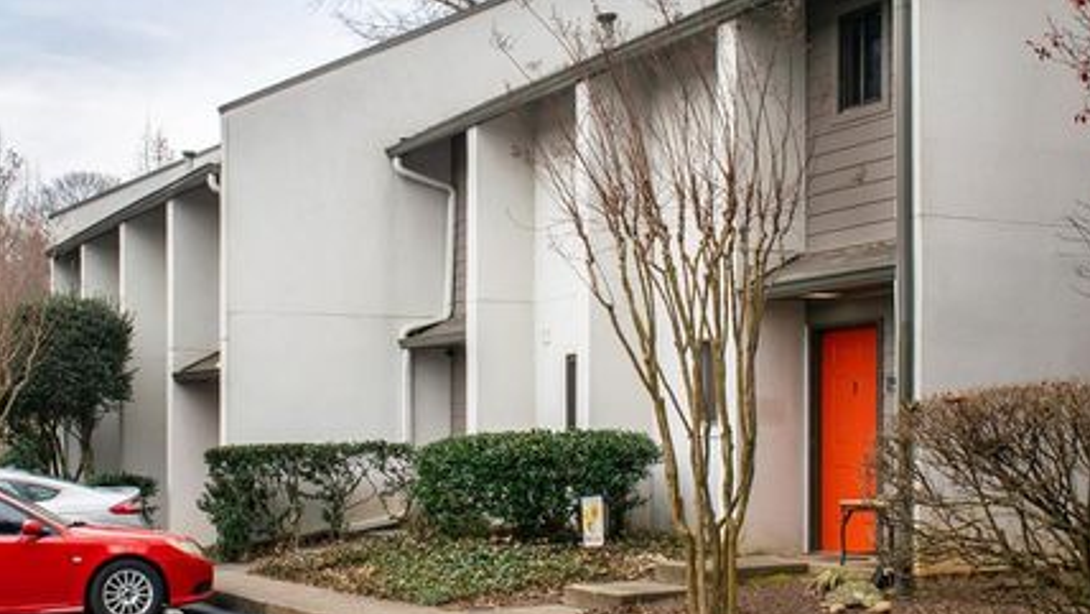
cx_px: 494
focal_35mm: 55
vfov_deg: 21.8
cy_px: 256
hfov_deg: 37.8
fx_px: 1590
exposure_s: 1/25
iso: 100
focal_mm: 30
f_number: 8
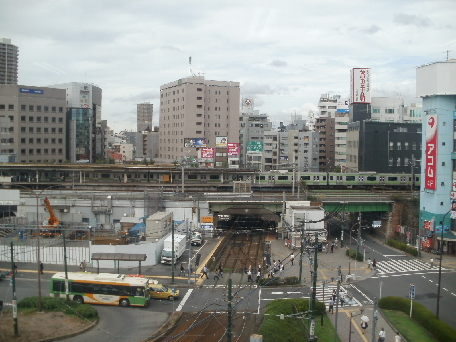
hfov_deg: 51.4
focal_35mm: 36
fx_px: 474
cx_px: 228
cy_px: 171
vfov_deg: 39.7
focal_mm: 6.3
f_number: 3.5
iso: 100
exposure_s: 1/500
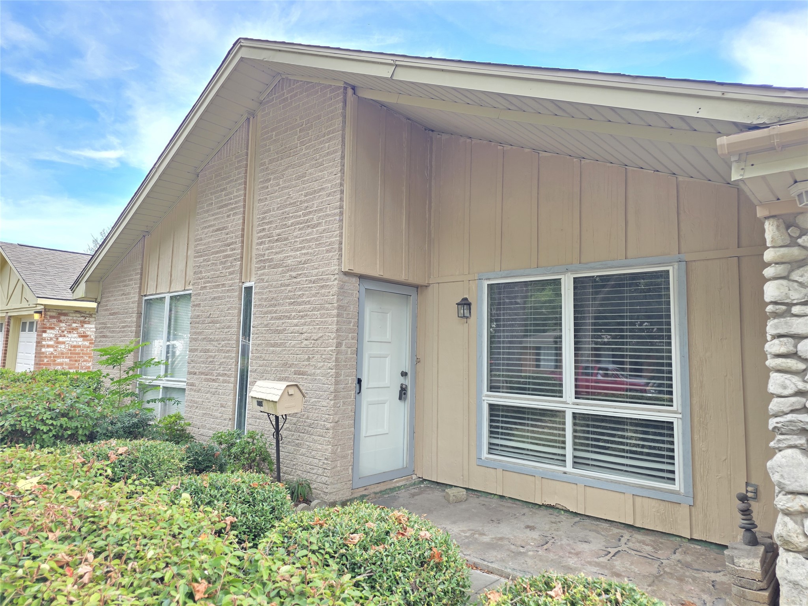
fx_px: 537
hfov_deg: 73.9
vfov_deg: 58.9
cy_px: 303
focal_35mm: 23
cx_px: 404
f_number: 1.7
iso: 64
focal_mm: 6.25
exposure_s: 1/180
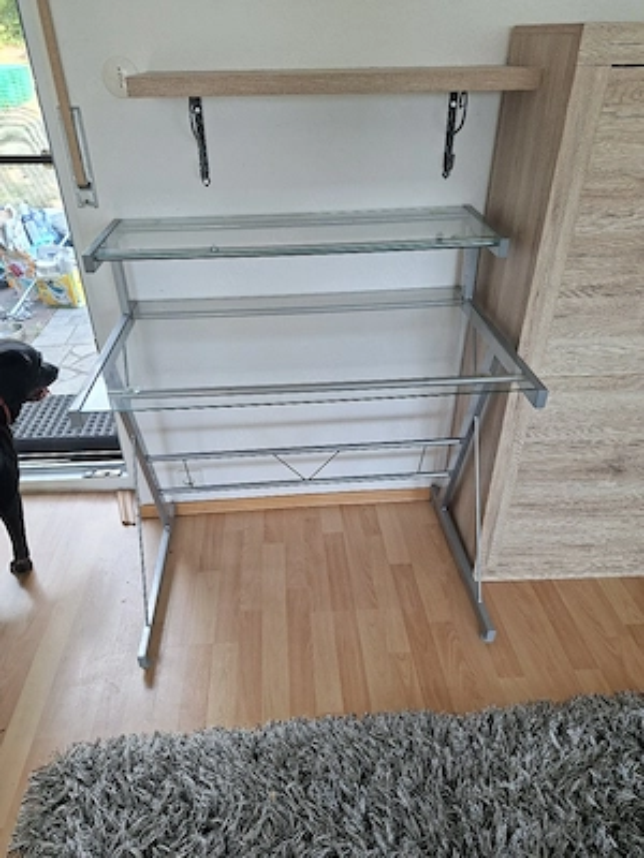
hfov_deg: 58.9
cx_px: 322
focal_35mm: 23
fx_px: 571
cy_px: 429
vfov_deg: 73.9
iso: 100
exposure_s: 1/100
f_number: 1.8
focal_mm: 5.54
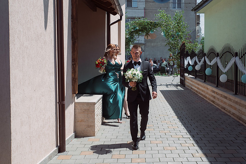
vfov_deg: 25.1
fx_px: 368
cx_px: 138
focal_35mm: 54
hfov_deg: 36.9
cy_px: 72
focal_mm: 48
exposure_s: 1/2000
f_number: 6.3
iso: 320
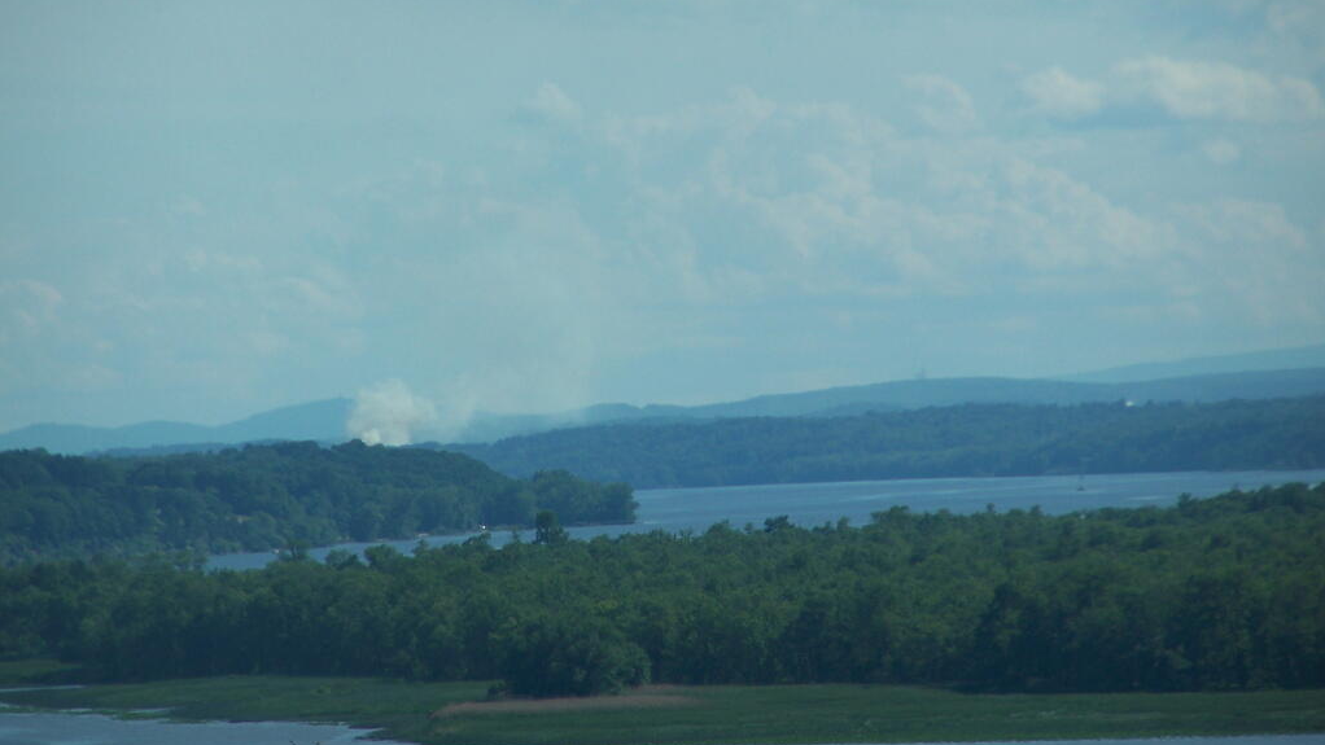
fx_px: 14581
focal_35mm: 415
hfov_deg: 5.2
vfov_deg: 2.9
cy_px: 378
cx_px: 662
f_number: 3.7
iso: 80
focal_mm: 63
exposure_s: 1/640
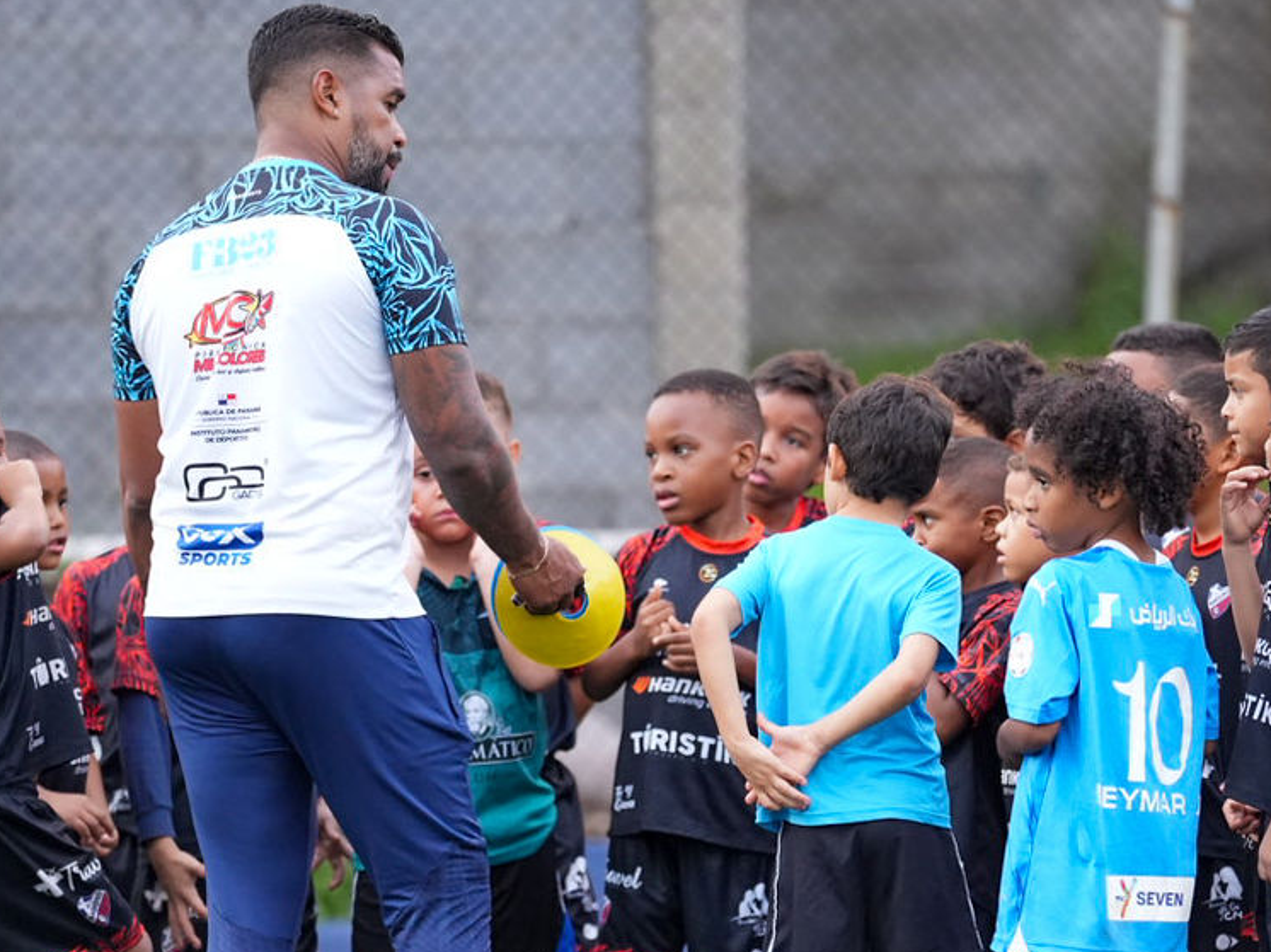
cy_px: 687
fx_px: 14221
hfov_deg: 5.1
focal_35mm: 387
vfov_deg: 3.8
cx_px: 728
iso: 3200
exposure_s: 1/1000
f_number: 2.8
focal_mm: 187.7
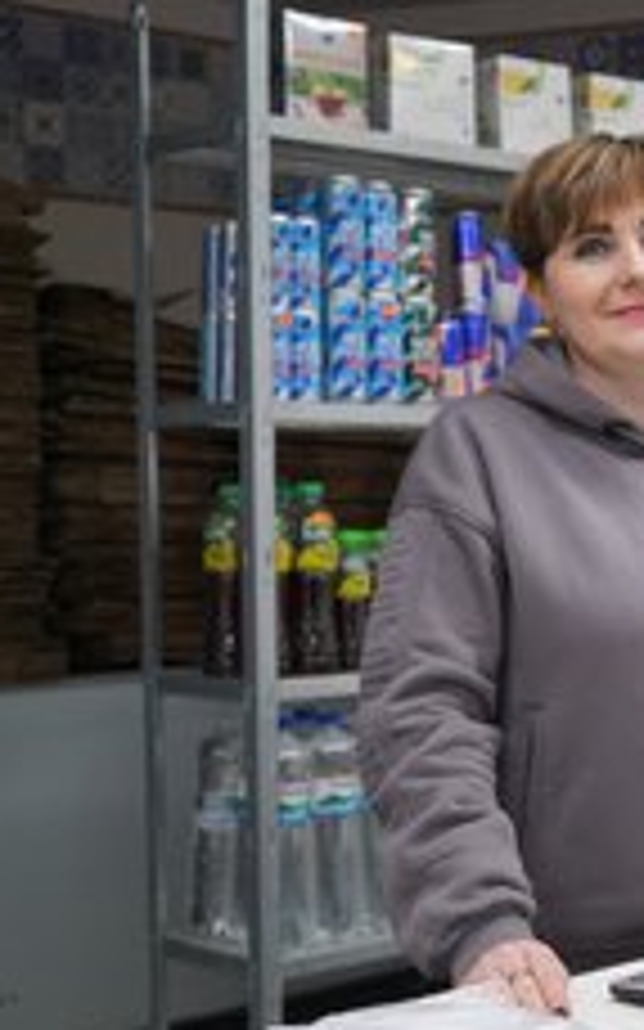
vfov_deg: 31.1
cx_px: 743
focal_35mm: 66
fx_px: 1855
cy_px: 564
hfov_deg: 18.8
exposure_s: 1/160
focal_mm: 37
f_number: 4
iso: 800
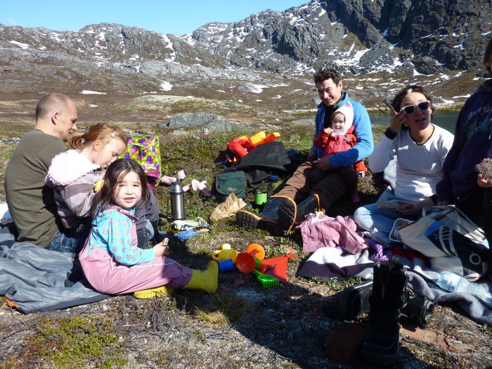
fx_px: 355
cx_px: 246
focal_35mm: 25
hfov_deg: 69.4
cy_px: 184
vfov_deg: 54.9
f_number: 4
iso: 80
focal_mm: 4.1
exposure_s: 1/500
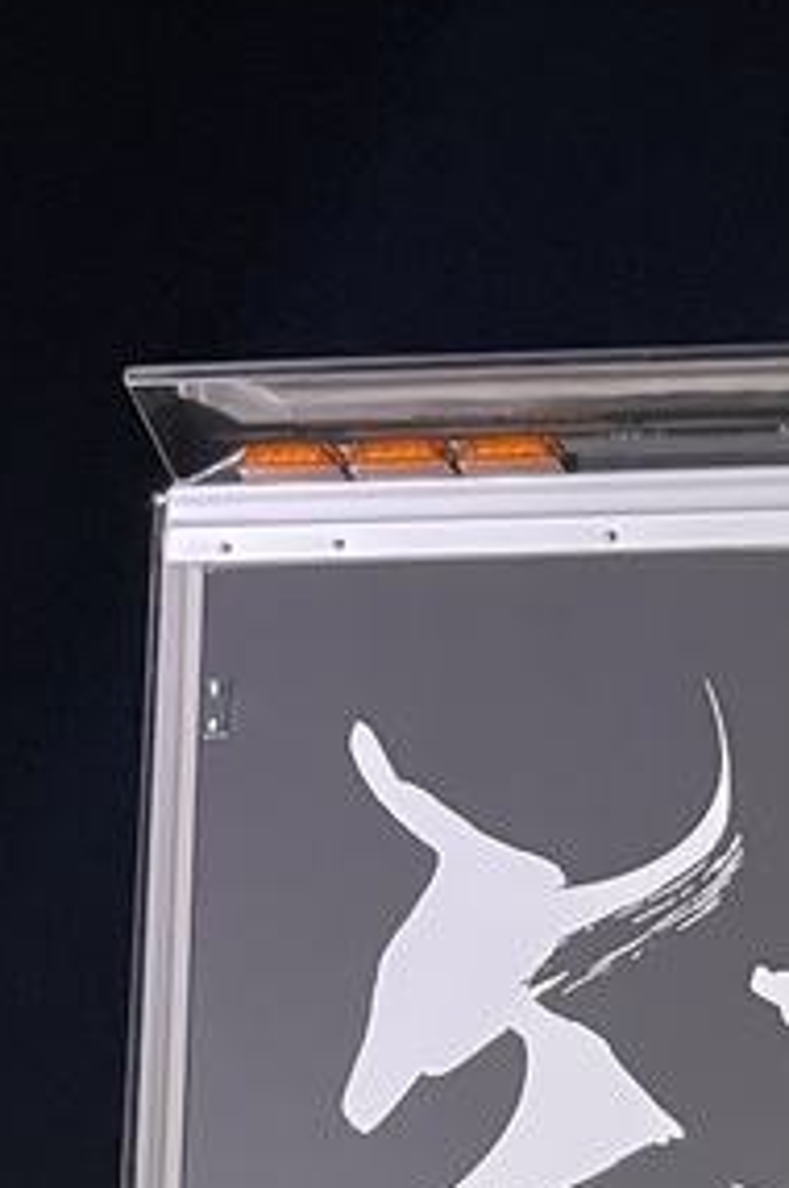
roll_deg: +0.0
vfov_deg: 18.3
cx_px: 1375
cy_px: 1693
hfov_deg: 12.5
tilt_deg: +7.8
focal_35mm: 101
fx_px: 3328
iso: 320
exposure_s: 1/60
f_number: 1.6
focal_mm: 4.2
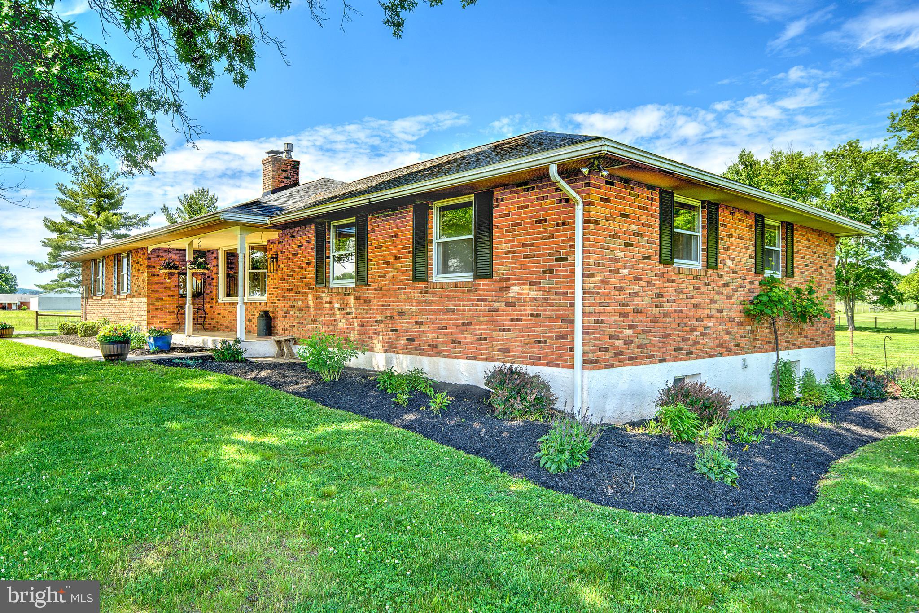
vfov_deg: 53.1
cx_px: 460
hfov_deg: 73.7
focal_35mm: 24
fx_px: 613
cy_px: 306
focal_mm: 24
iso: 100
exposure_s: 1/160
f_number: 8
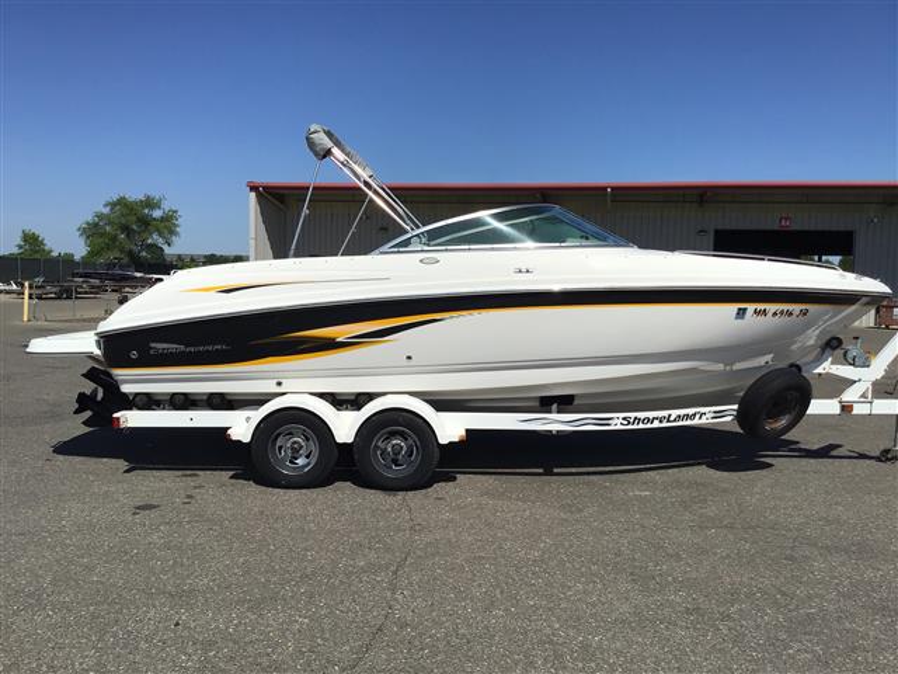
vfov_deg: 45.4
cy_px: 337
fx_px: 804
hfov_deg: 58.4
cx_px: 449
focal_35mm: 31
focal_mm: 3.3
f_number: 2.4
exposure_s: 1/3268
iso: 25
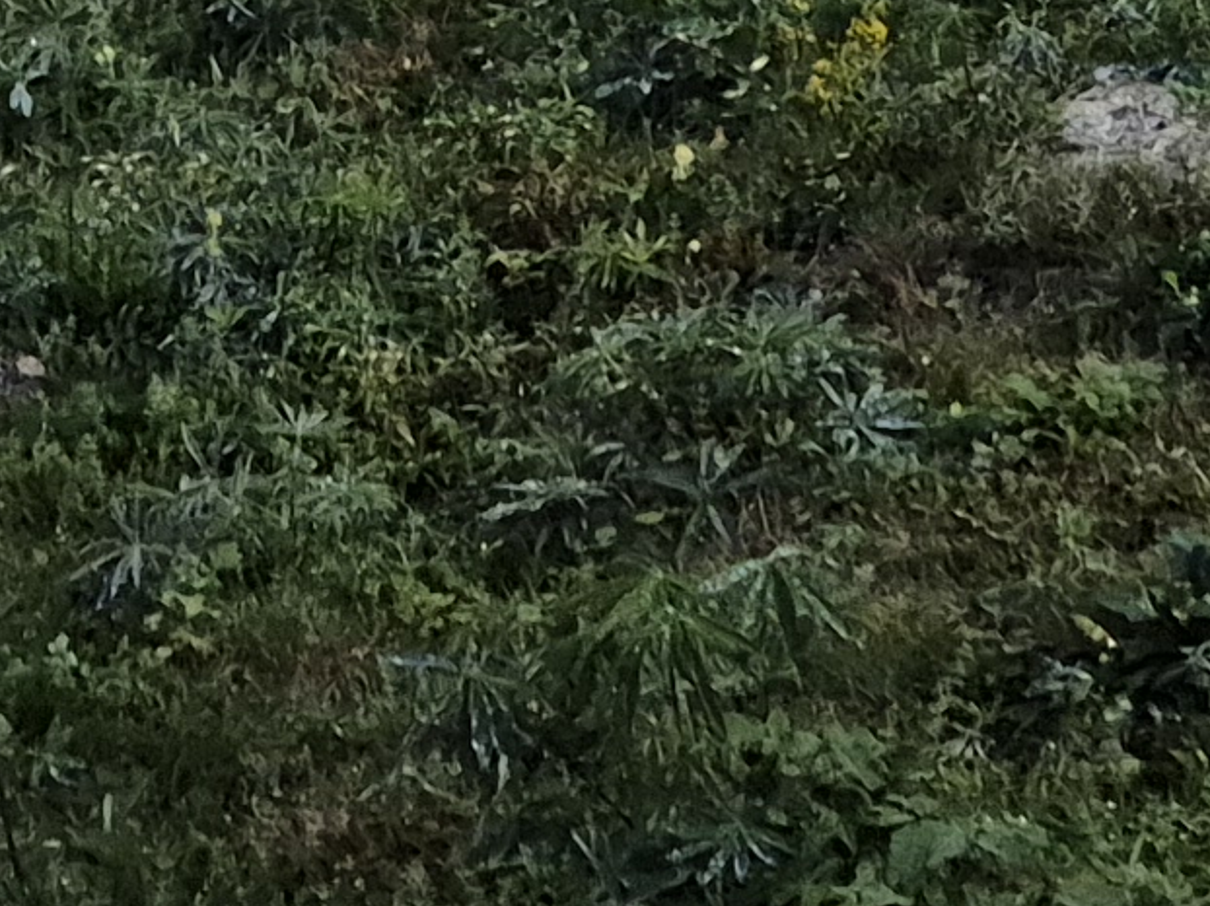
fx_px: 5171
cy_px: -1629
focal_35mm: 148
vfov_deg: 8.6
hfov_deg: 13.3
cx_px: 311
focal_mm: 5.4
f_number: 1.8
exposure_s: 1/50
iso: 1600
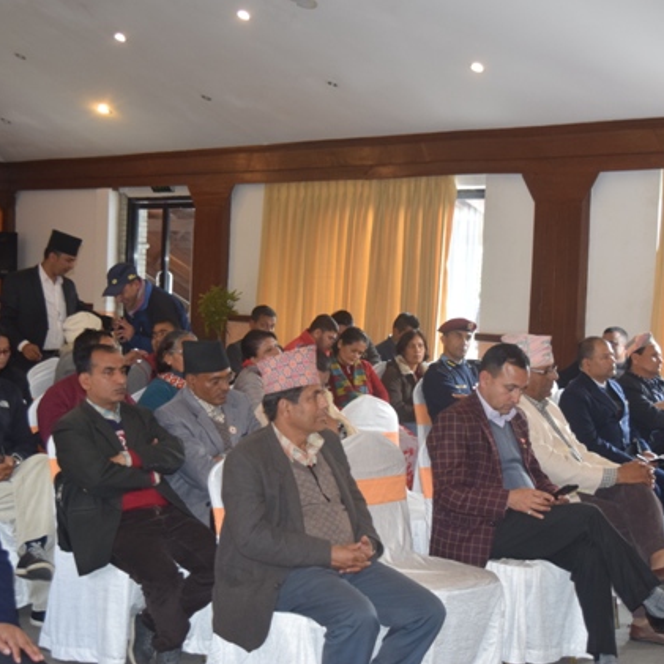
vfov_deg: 27.7
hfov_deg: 27.7
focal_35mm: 62
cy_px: 334
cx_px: 375
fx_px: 1346
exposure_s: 1/60
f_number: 4.5
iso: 1000
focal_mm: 32
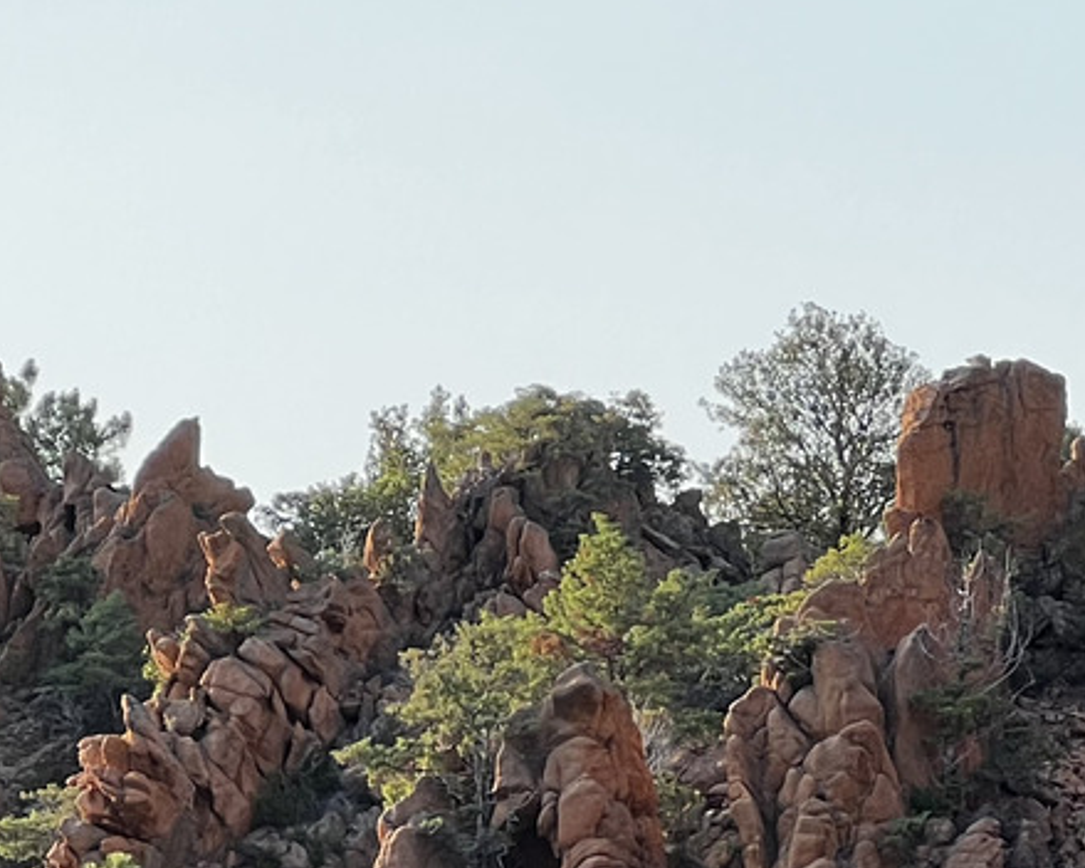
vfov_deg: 5.6
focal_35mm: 274
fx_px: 8797
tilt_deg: +1.4
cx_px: 1174
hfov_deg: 7.0
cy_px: 1432
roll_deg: +0.4
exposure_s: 1/255
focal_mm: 9
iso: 32
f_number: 2.8
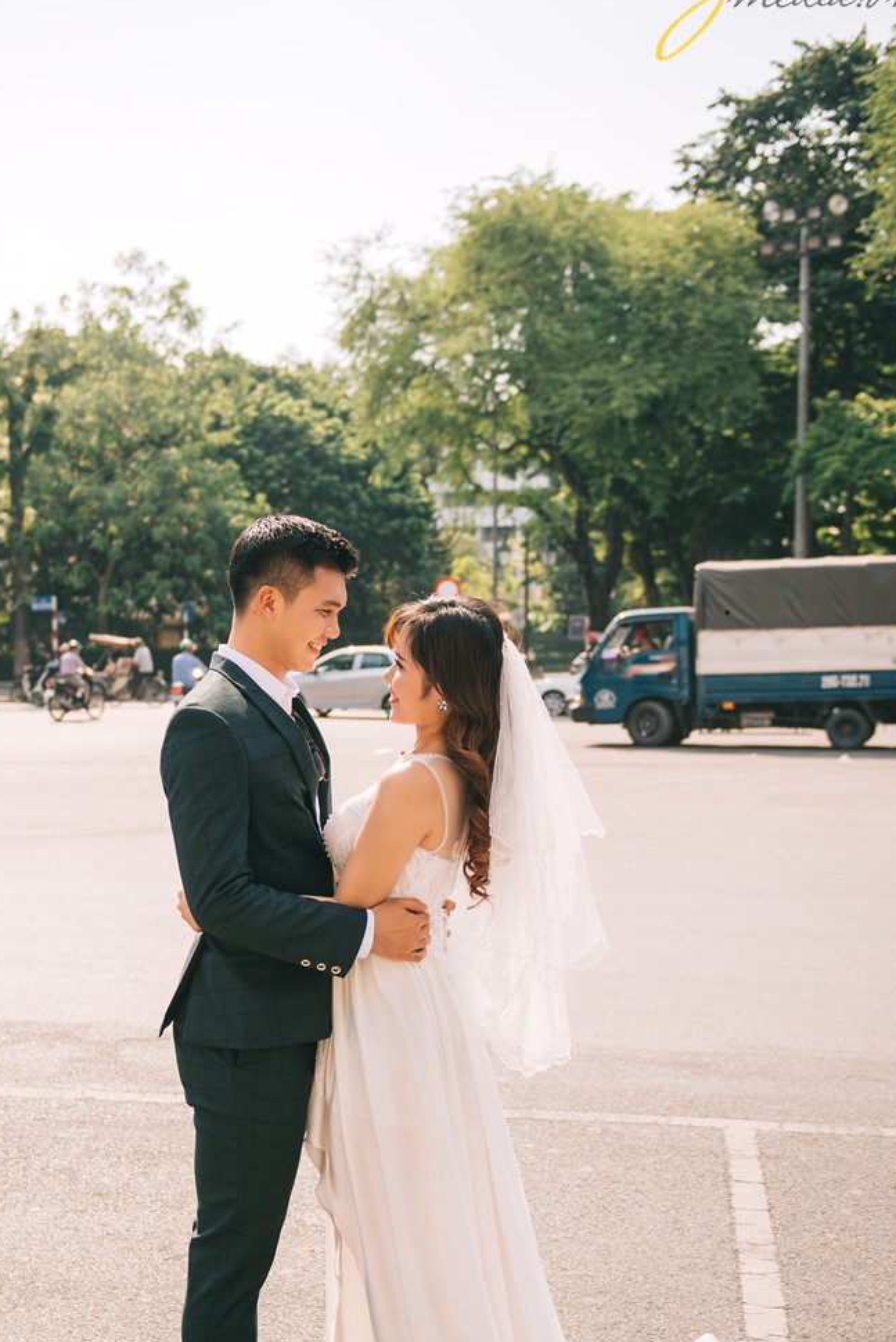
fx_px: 1715
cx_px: 349
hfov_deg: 29.2
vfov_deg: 42.6
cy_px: 767
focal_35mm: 46
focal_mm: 35
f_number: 2.8
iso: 100
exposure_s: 1/1500
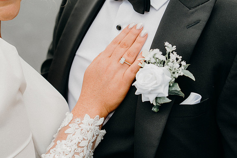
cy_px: 79
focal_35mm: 75
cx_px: 118
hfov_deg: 27.0
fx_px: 494
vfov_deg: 18.2
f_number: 3.5
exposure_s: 1/200
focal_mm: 50
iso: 125
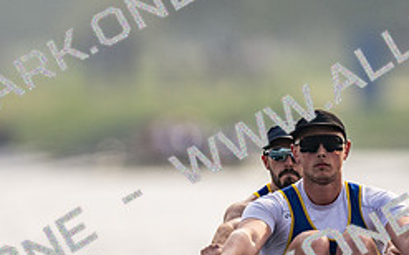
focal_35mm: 2151
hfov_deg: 1.0
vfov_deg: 0.6
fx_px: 23960
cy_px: 189
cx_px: 373
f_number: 4
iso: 200
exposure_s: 1/2500
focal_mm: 600
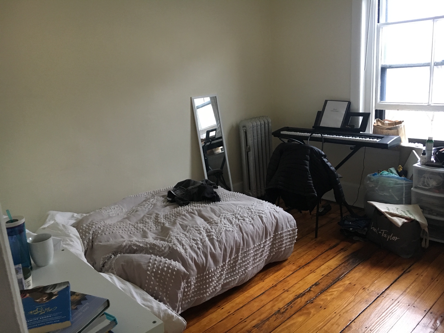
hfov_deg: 61.7
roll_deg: +4.4
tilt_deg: -15.0
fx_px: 372
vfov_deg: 48.2
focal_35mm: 29
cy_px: 166
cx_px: 222
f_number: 2.2
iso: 200
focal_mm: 4.15
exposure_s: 1/30
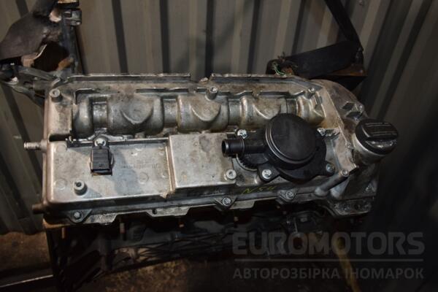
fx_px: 328
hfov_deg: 67.4
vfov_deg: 47.9
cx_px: 219
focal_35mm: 27
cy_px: 146
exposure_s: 1/60
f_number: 5
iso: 800
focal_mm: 18
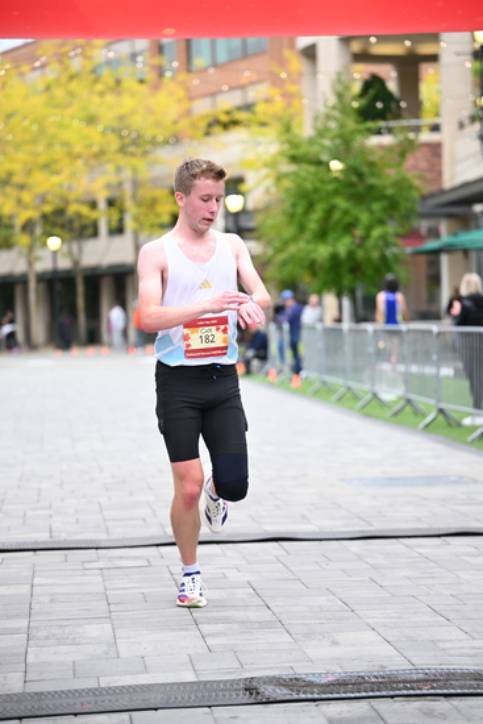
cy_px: 362
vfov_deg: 21.2
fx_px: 1931
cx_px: 242
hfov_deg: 14.3
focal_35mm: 96
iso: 1600
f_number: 2.8
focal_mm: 96
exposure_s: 1/1250
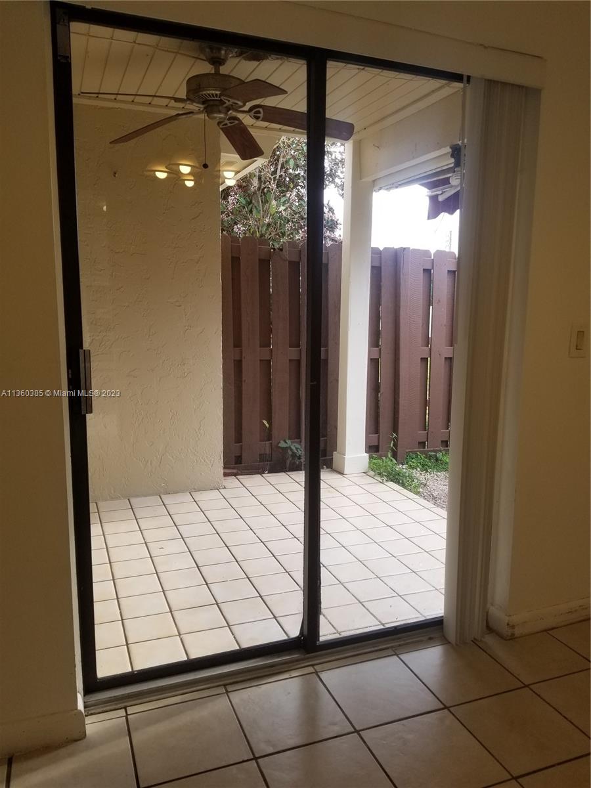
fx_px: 592
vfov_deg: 67.3
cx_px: 296
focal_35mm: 26
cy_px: 394
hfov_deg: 53.1
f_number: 1.7
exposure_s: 1/146
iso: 50
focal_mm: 4.3
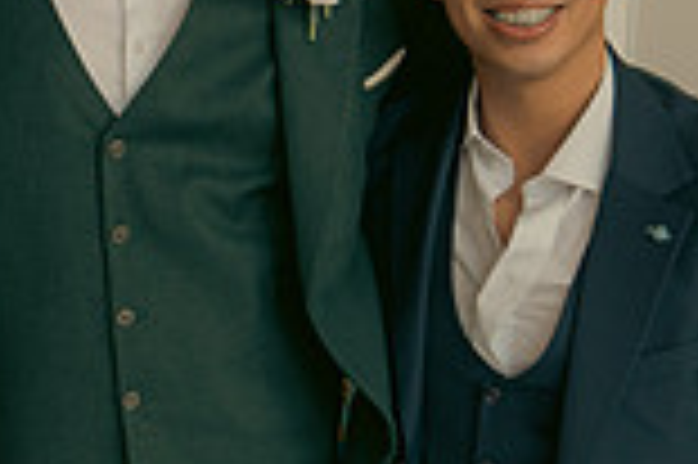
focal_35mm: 120
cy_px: 232
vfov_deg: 11.4
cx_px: -50
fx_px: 2324
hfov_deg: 16.6
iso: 200
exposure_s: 1/160
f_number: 3.5
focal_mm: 32
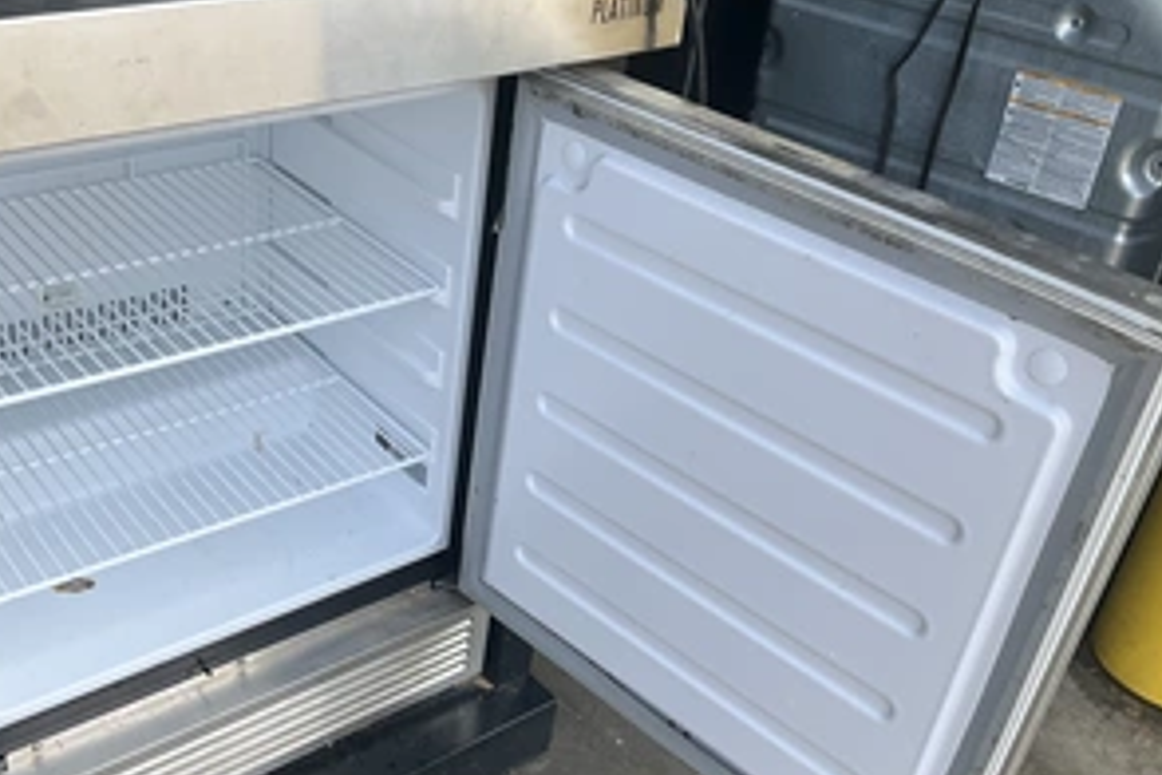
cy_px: 443
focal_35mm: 41
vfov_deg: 32.6
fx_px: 1323
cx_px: 478
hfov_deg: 47.2
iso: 25
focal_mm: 3
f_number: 1.8
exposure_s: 1/461
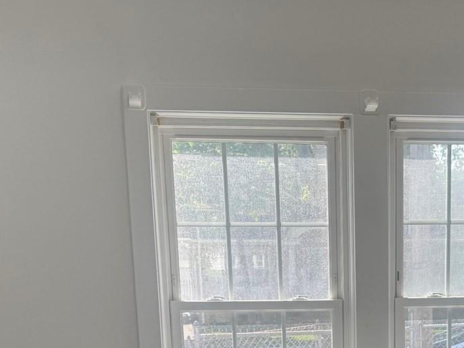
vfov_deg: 18.8
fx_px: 965
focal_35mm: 72
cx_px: 385
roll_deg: -0.8
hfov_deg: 26.4
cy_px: 464
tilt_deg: -12.5
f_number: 1.78
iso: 100
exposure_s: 1/494
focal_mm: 6.76
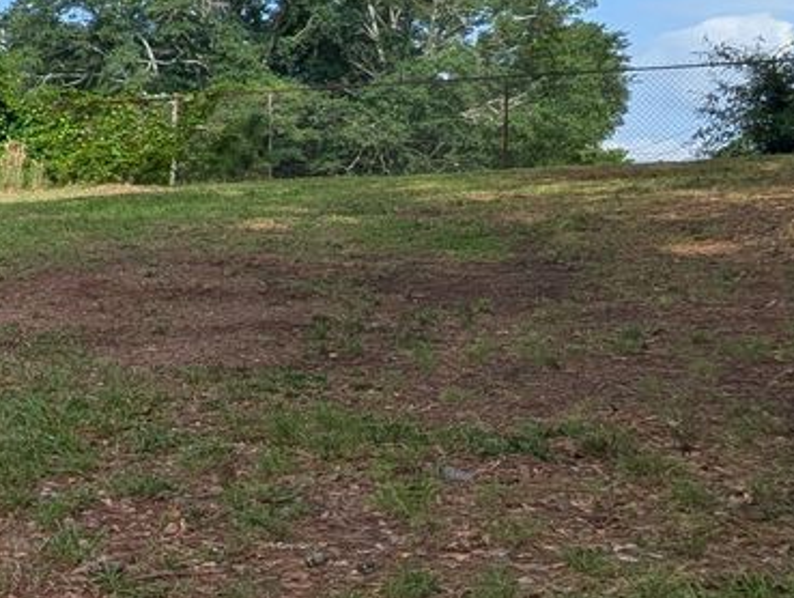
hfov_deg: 24.1
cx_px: -366
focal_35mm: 65
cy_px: 307
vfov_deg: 22.7
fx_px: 1493
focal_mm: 2.35
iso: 51
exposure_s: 1/1094
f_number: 2.2
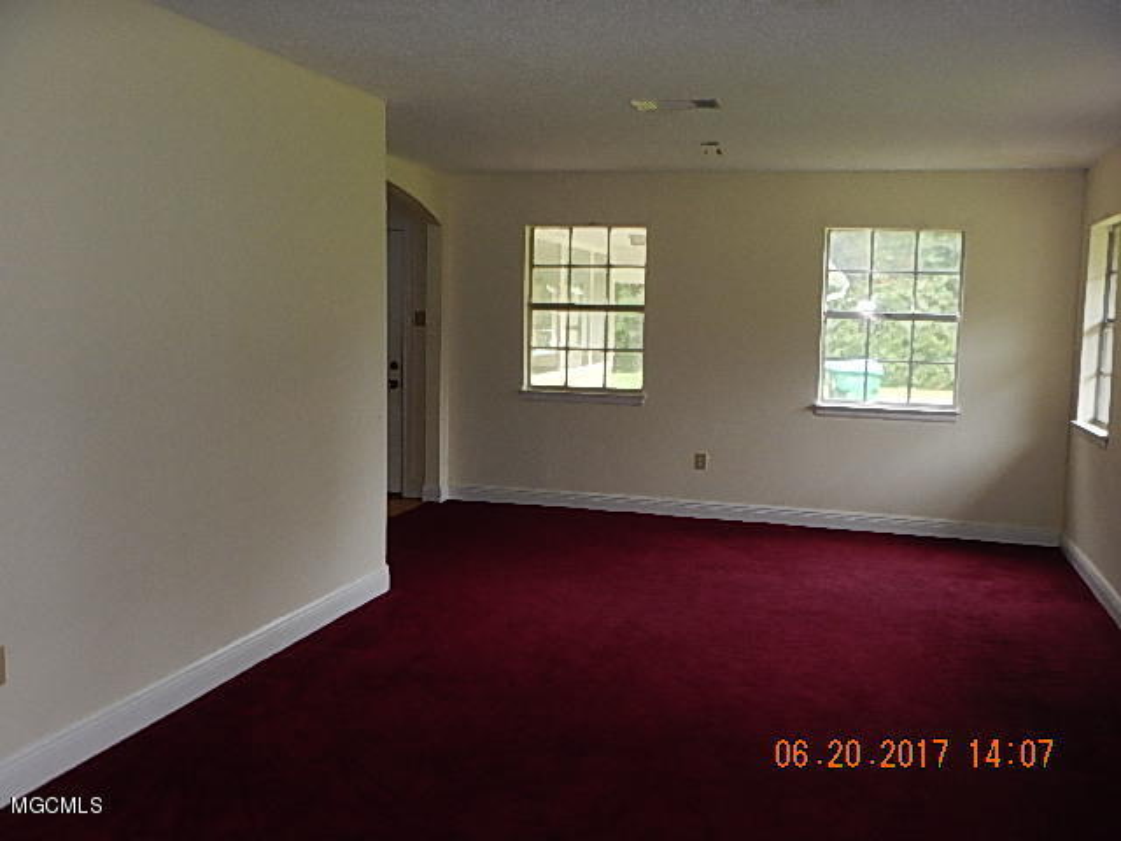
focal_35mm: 34
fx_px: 1101
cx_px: 560
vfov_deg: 41.8
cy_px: 420
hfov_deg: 54.0
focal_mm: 6.1
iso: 200
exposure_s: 1/30
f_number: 4.2
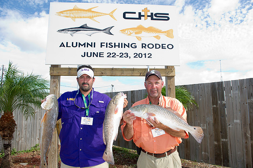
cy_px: 84
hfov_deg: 73.8
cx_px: 126
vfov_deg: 53.1
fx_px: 169
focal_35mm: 24
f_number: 5
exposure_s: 1/250
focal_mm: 24
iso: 100
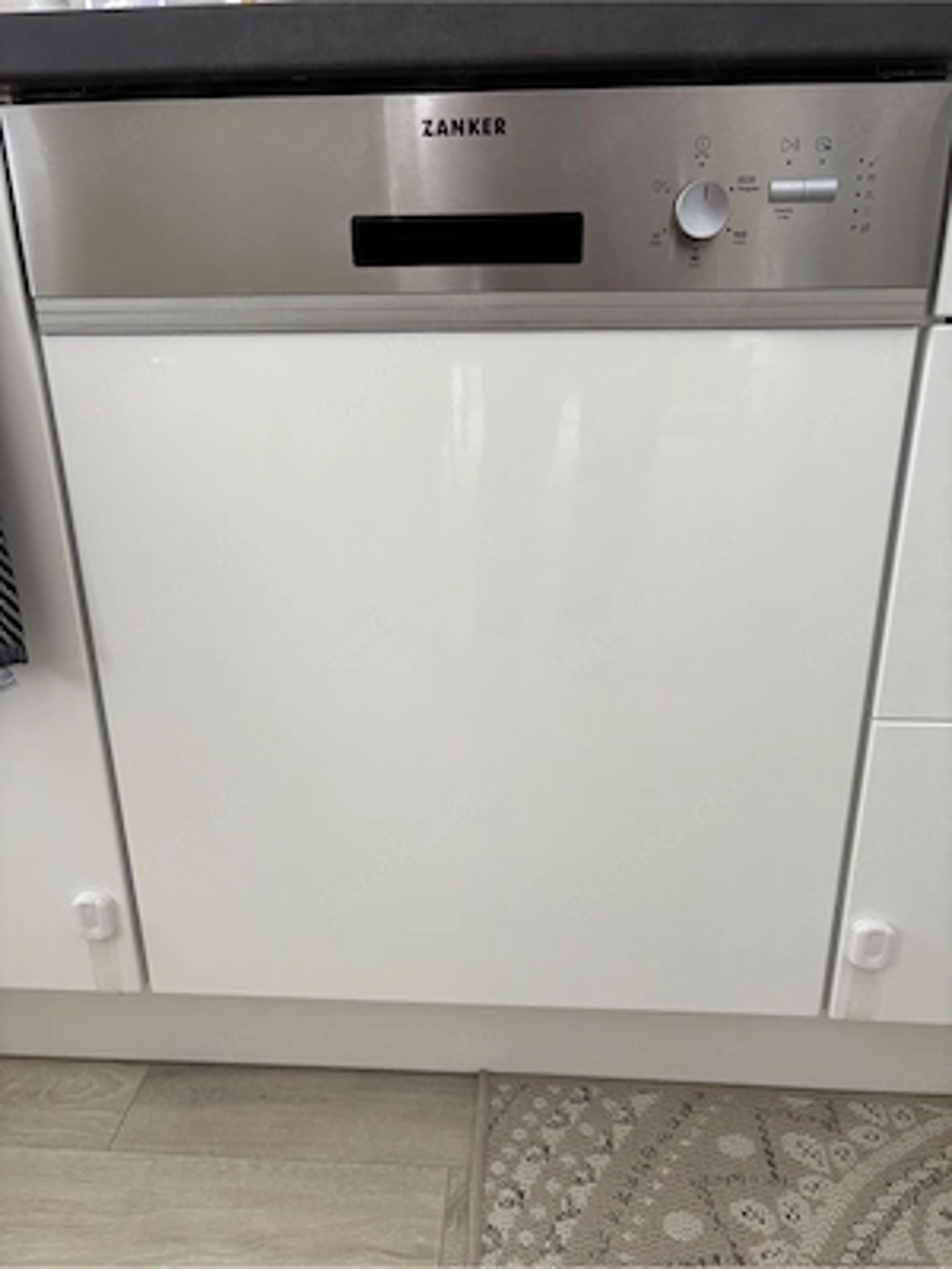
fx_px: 953
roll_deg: -0.1
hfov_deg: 53.1
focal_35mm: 26
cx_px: 476
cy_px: 634
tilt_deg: -20.6
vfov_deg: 67.3
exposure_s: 1/73
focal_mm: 5.96
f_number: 1.6
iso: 125
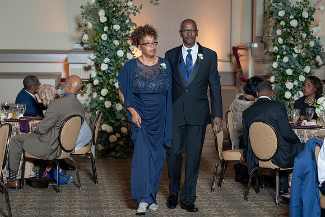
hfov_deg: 20.8
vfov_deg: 14.0
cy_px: 95
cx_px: 165
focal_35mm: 98
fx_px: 884
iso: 1600
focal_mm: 87
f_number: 4
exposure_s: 1/200
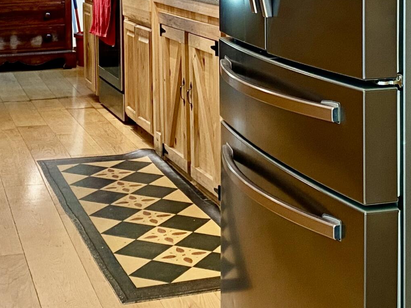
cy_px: 0
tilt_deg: -4.9
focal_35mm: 77
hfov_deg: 25.3
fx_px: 914
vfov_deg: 18.6
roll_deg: +1.2
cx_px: 230
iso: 125
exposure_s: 1/60
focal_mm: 4.25
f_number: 1.8
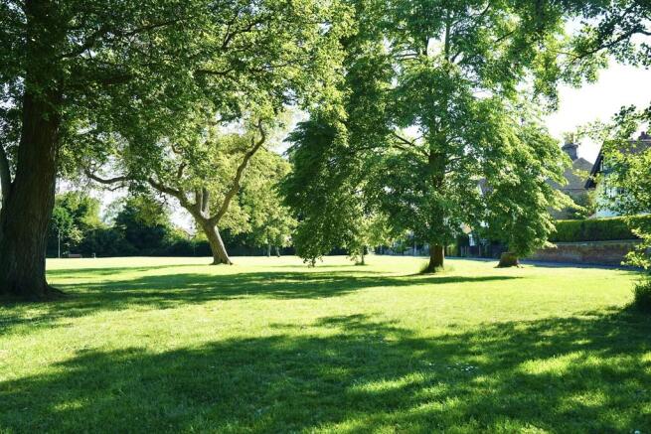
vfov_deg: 38.9
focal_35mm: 34
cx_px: 326
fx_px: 615
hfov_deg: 55.8
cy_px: 217
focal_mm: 34
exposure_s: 1/100
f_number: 7.1
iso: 100
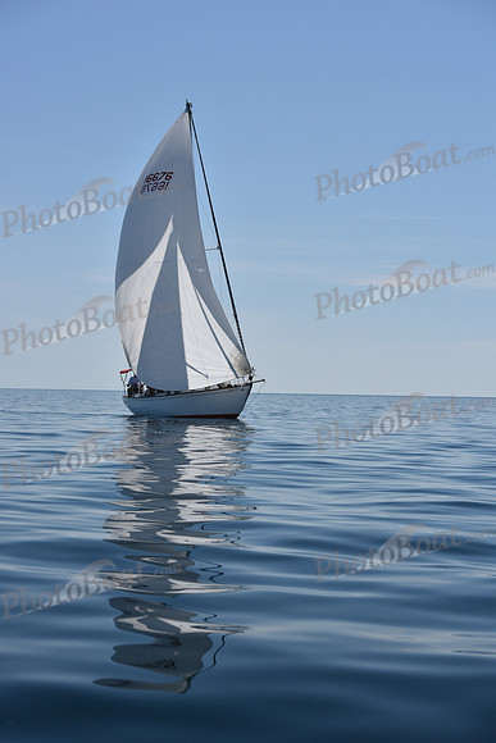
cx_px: 248
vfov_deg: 28.8
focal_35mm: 70
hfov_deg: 19.5
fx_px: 1446
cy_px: 372
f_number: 8
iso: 250
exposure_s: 1/800
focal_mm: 70
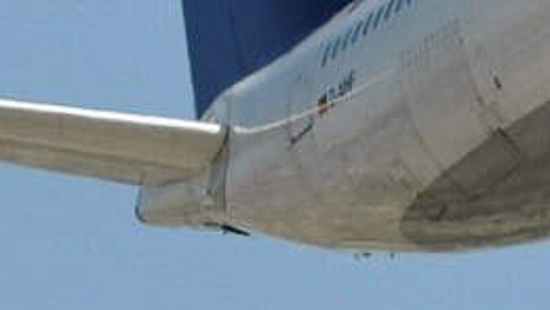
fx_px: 9424
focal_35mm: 646
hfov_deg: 3.3
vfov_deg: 1.9
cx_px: 1026
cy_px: -389
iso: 200
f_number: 6.3
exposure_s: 1/1250
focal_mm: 70
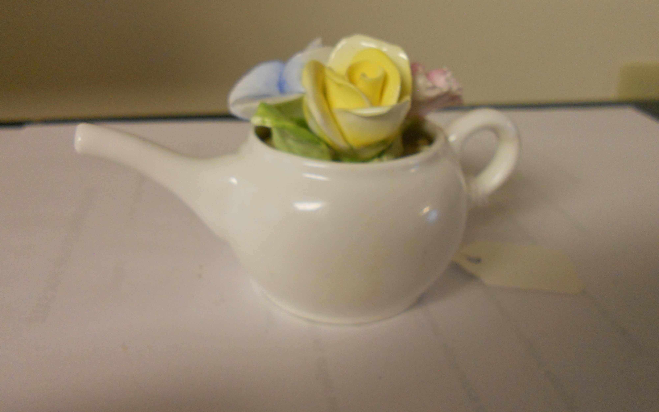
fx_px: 611
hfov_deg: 56.7
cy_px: 186
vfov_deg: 37.2
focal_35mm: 34
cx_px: 330
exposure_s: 1/30
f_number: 3.5
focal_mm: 5.8
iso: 400
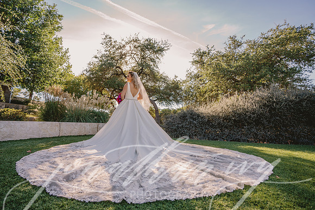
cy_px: 105
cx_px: 158
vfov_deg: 67.4
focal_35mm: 18
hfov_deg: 90.0
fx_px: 158
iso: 160
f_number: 4
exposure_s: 1/250
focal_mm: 18
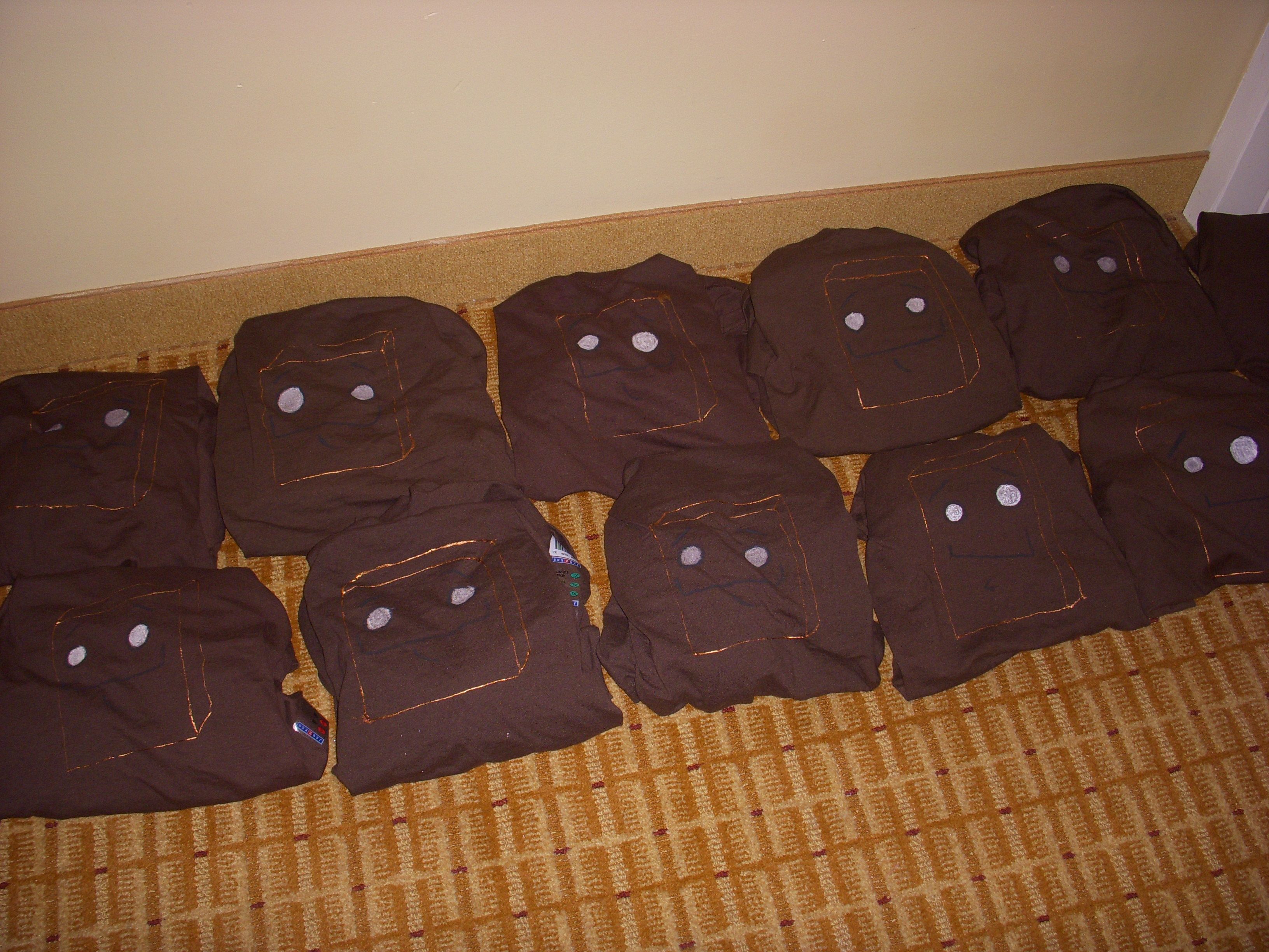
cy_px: 476
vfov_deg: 37.7
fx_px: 1393
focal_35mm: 38
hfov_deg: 49.0
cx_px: 634
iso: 100
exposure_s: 1/30
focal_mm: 6.3
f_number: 3.3
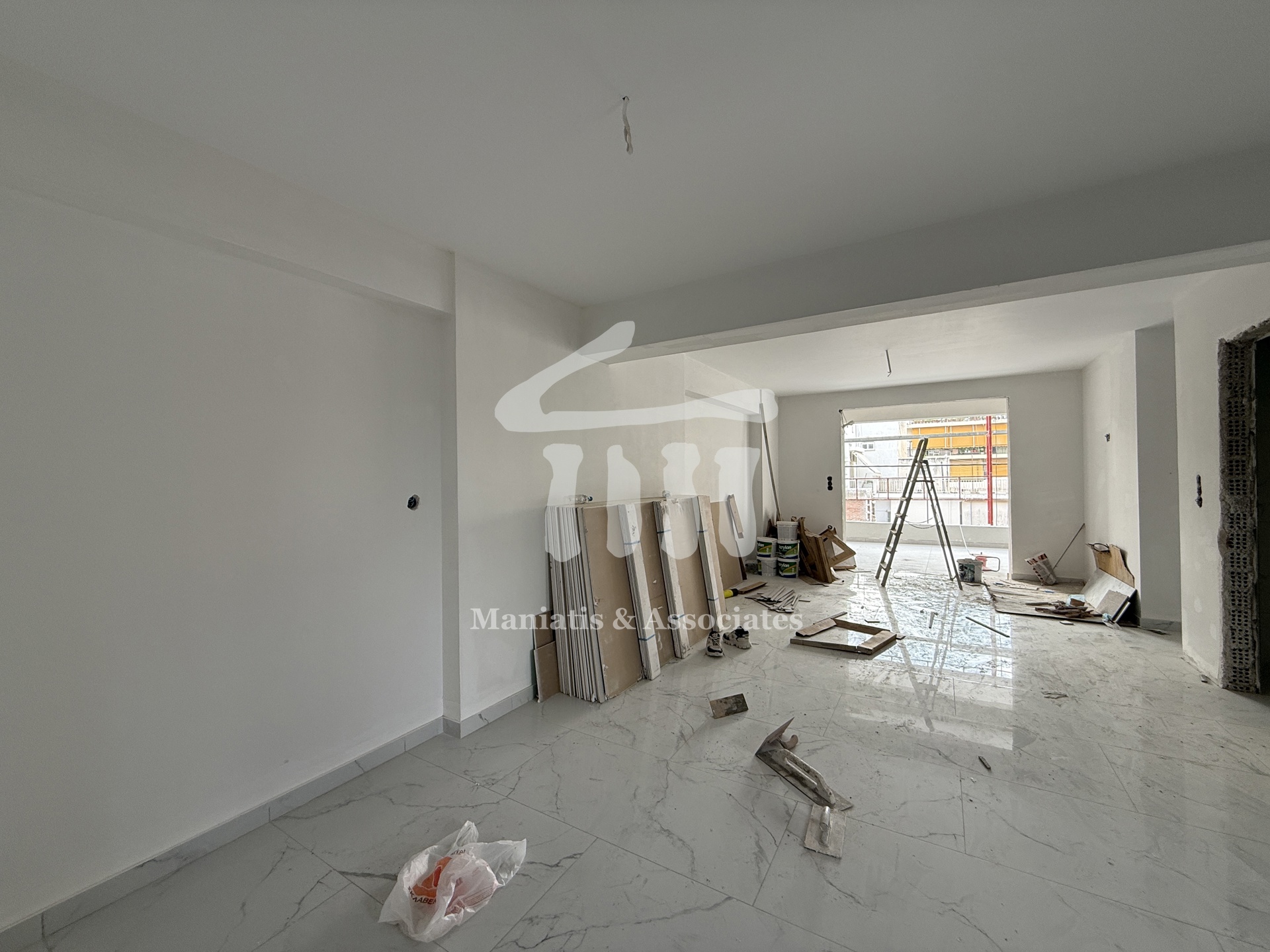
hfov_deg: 102.1
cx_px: 635
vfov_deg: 85.7
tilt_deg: +0.6
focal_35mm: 14
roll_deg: +1.3
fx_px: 514
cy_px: 476
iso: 80
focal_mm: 2.22
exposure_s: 1/99
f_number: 2.2
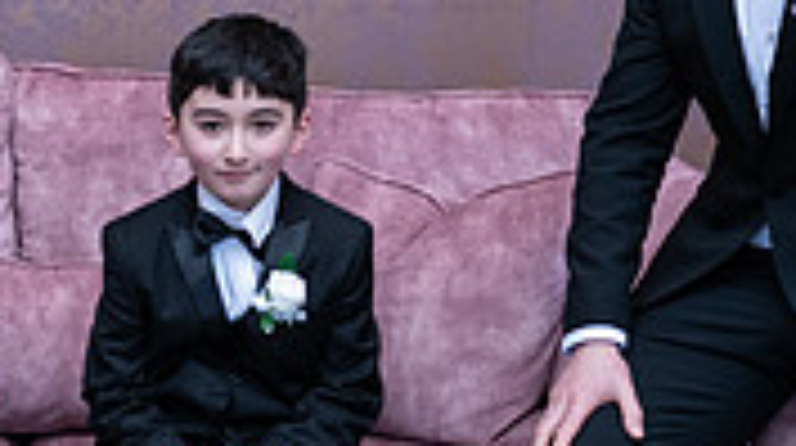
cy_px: 328
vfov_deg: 13.2
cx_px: -50
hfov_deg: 22.3
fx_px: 1918
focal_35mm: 91
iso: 800
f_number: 3.5
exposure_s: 1/160
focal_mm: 24
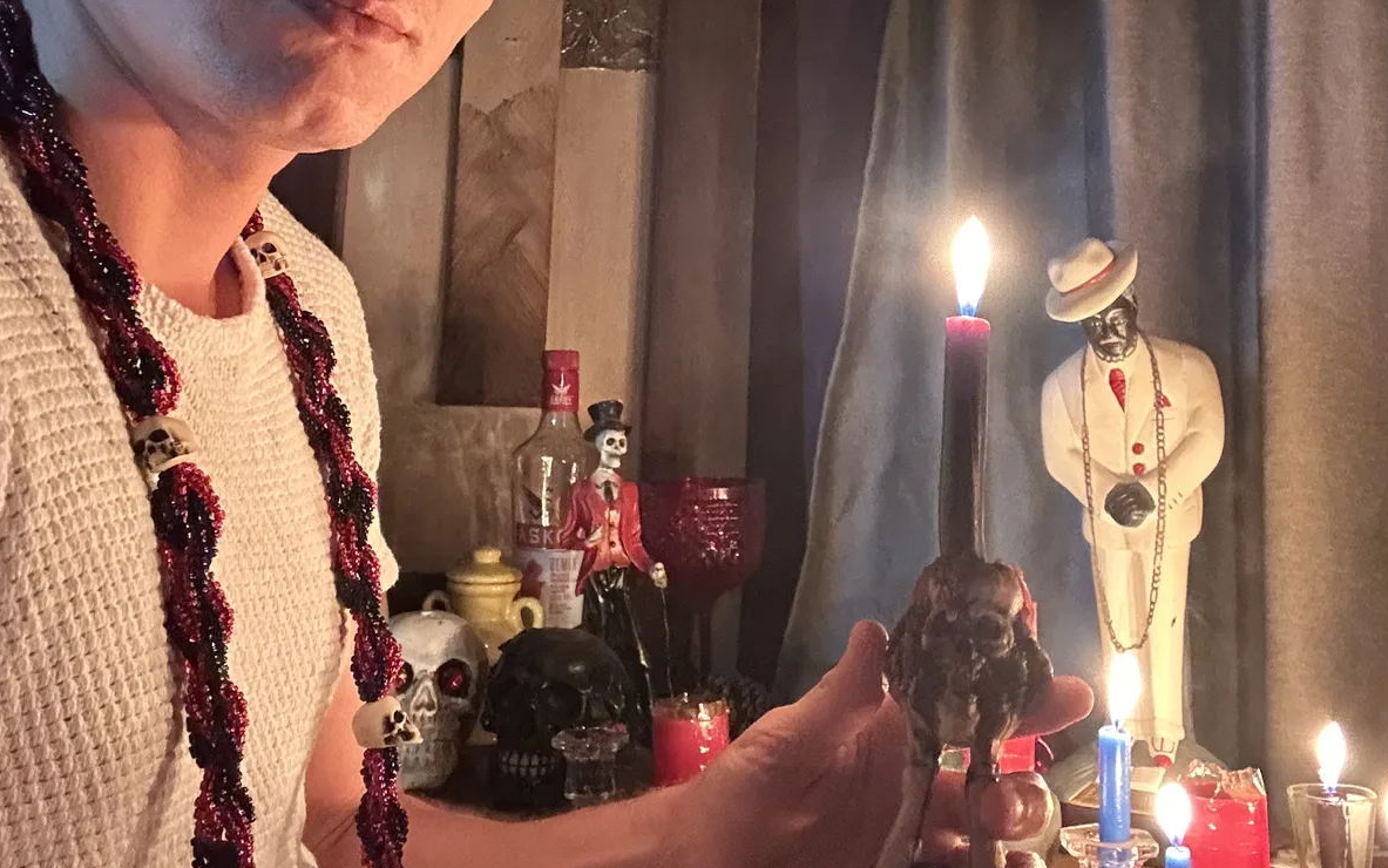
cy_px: 215
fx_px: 1627
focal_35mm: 43
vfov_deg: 29.4
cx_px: 689
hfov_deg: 46.2
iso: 800
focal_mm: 2.69
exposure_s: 1/15
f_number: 1.9
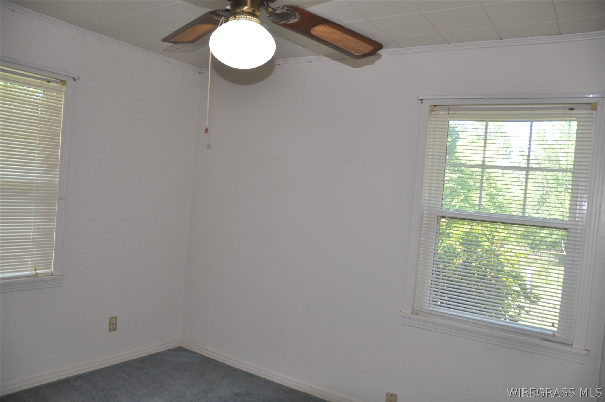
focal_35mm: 27
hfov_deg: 67.4
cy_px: 201
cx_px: 302
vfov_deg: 47.8
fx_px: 453
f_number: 3.5
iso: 400
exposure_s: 1/125
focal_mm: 18
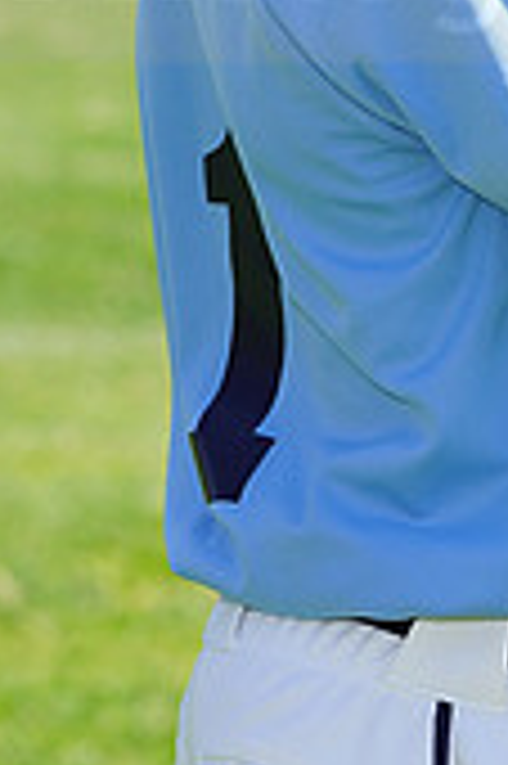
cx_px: 342
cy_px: -81
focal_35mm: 649
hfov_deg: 2.1
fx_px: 13764
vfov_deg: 3.2
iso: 100
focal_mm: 190
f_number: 9
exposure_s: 1/160
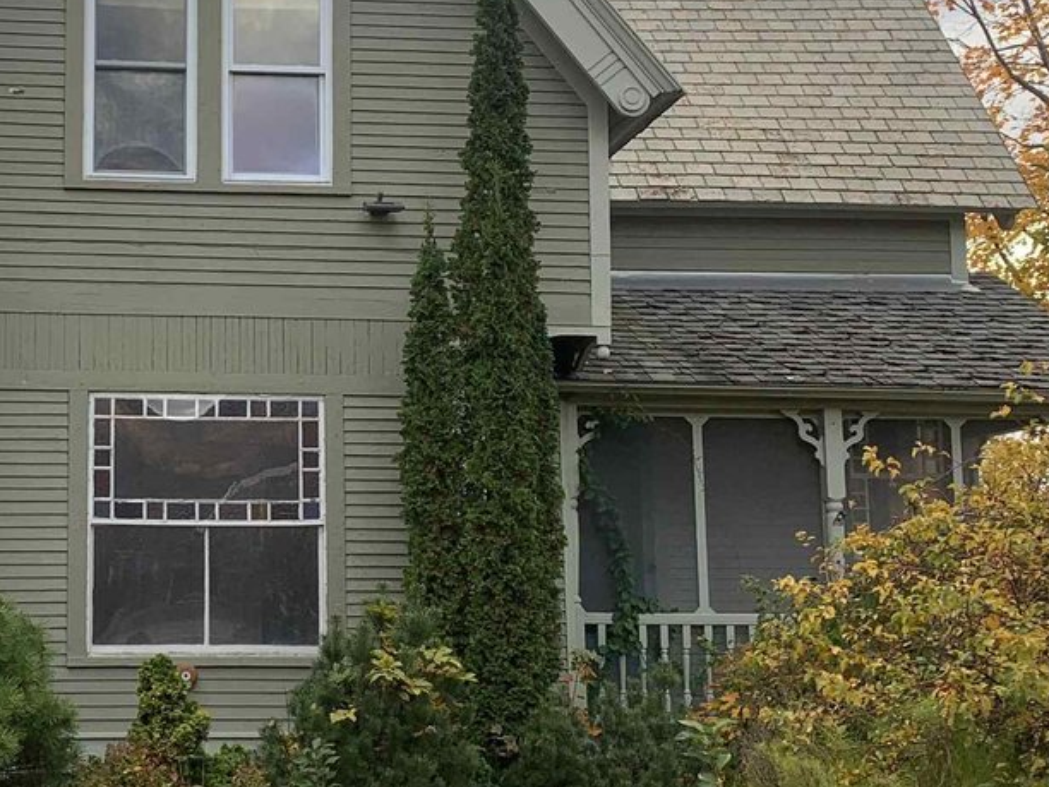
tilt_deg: +6.9
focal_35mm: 68
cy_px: 374
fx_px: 2061
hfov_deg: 28.0
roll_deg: +1.0
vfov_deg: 21.6
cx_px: 231
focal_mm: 4.25
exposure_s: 1/205
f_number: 1.8
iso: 25
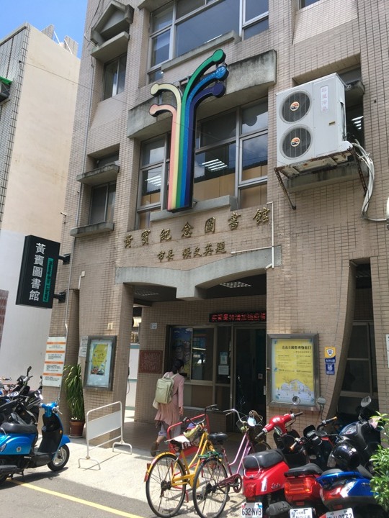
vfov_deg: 61.7
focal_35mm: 29
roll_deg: -2.0
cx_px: 194
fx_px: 435
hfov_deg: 48.2
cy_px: 259
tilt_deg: +13.7
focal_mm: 4.15
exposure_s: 1/591
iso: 25
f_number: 2.2
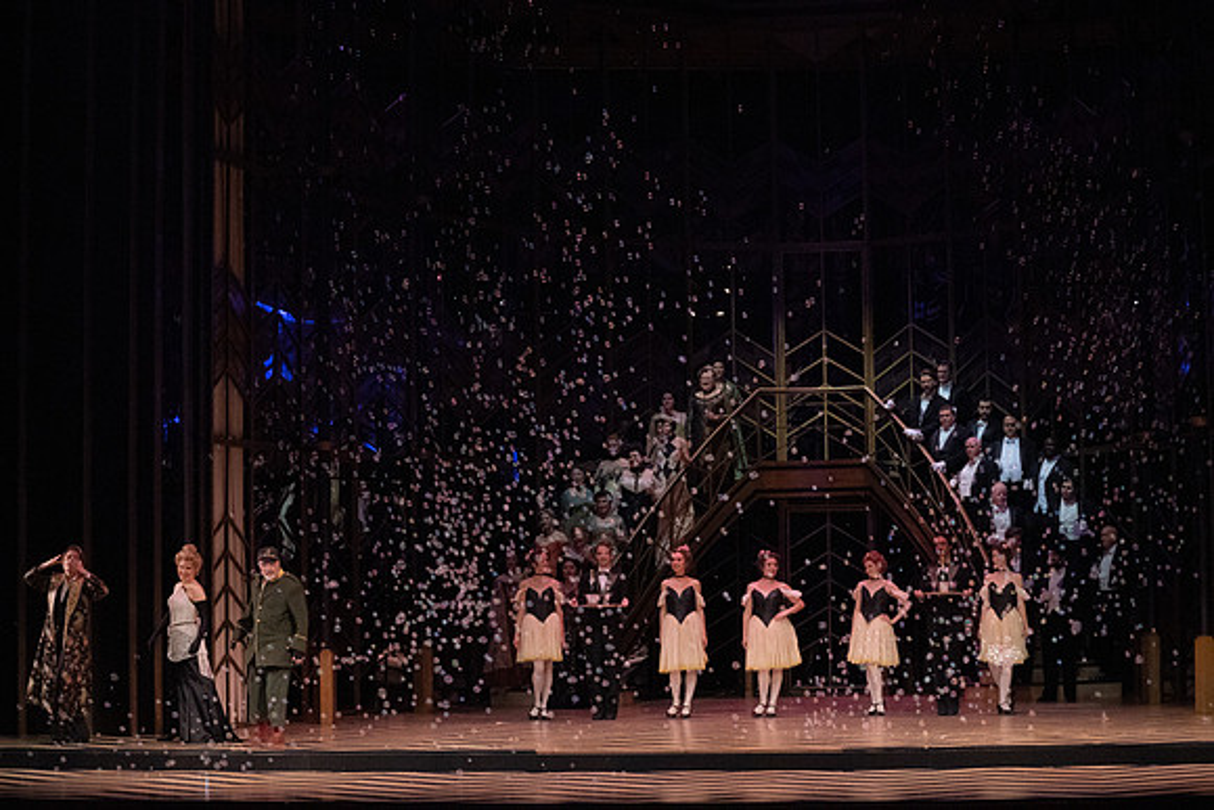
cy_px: 405
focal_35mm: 72
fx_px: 2428
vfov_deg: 18.9
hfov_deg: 28.1
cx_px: 607
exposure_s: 1/400
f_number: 18
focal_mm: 72
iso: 12800
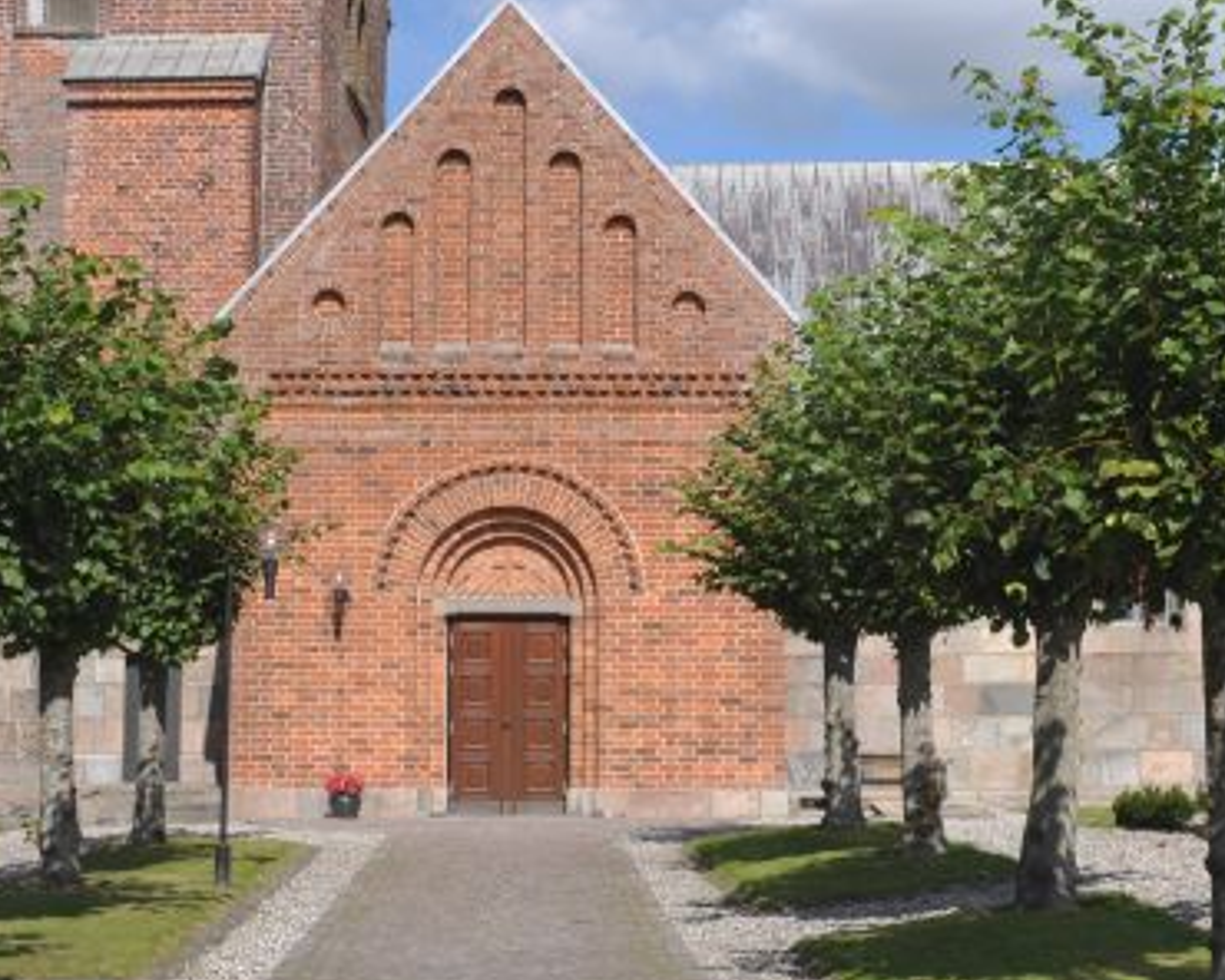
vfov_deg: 21.5
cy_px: 374
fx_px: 2574
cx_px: 682
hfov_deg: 26.8
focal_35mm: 71
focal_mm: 35
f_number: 8
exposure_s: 1/320
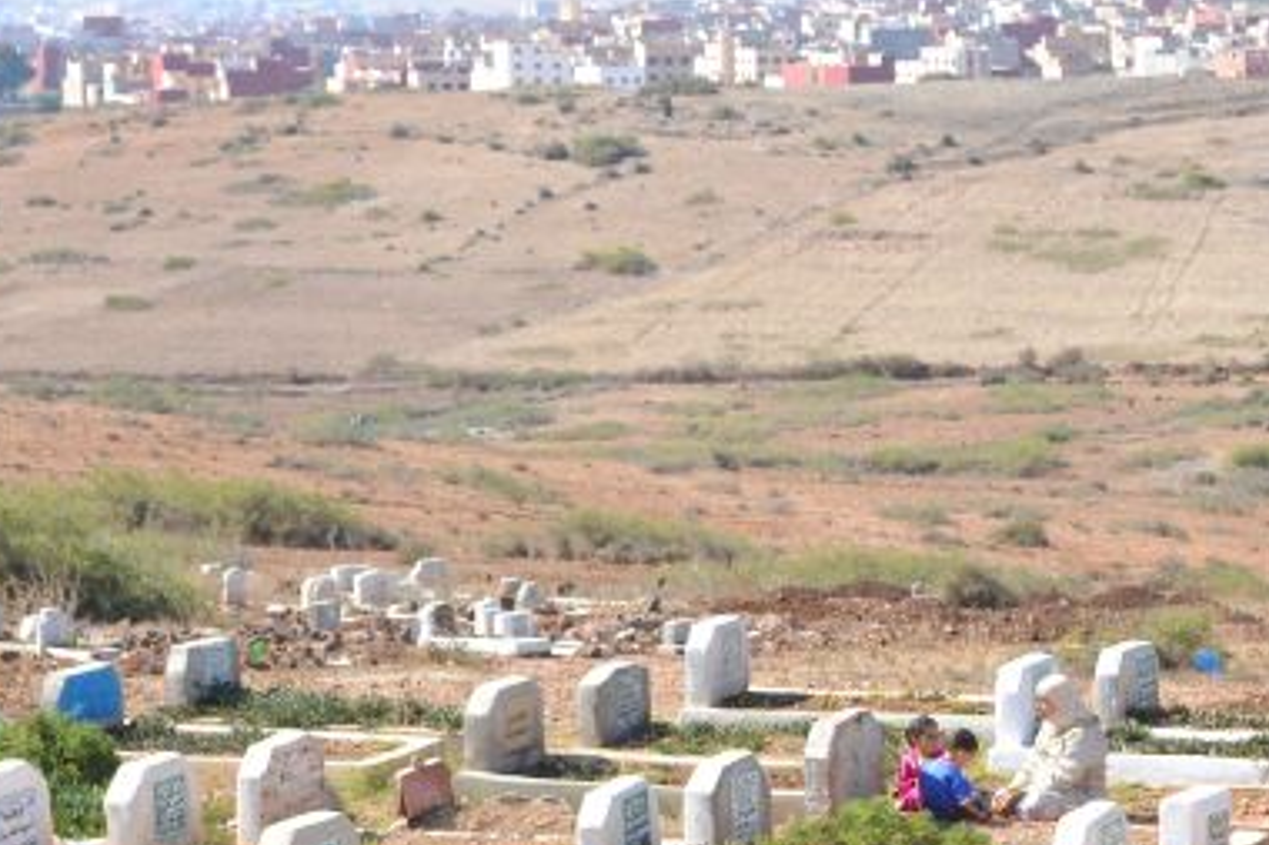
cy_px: 698
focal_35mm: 139
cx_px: 965
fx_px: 4892
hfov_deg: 14.7
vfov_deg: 9.8
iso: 100
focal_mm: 55
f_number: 8
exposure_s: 1/250
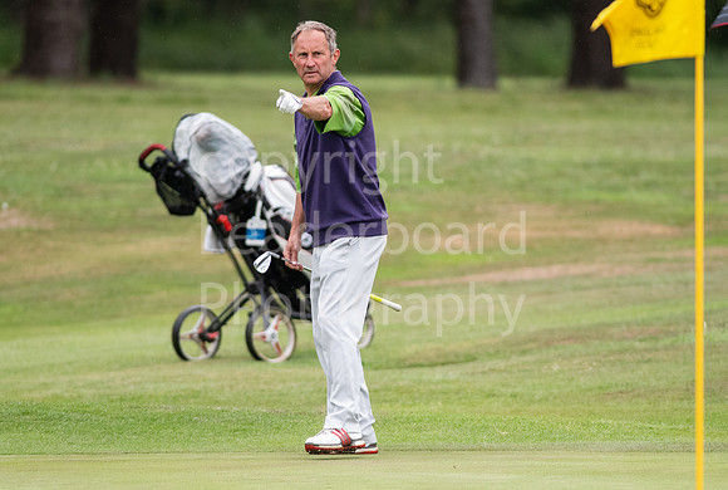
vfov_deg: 2.7
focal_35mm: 521
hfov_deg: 3.9
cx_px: 359
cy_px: 276
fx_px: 10561
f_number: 4
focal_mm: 300
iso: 1600
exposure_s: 1/2000
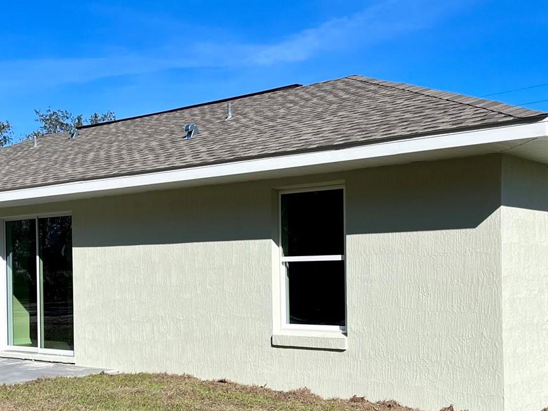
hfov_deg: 38.1
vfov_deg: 28.9
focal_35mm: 50
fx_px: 792
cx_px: 234
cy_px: 279
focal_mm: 5.1
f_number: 1.6
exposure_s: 1/5848
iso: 50
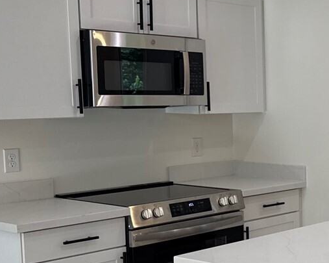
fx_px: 720
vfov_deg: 20.6
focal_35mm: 74
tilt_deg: -6.4
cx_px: 459
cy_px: 172
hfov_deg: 22.3
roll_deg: -0.2
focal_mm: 6.76
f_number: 1.78
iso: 100
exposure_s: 1/289
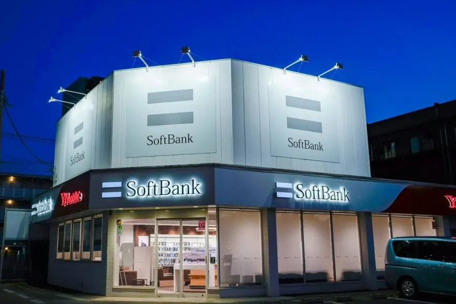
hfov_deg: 47.7
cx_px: 199
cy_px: 132
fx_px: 514
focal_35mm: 41
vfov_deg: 32.8
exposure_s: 1/200
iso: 500
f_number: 4.5
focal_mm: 32.5
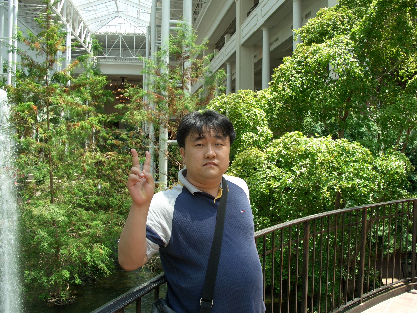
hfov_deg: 53.9
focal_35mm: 34
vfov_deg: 41.8
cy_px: 160
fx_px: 410
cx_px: 210
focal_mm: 7.1
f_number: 4
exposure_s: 1/200
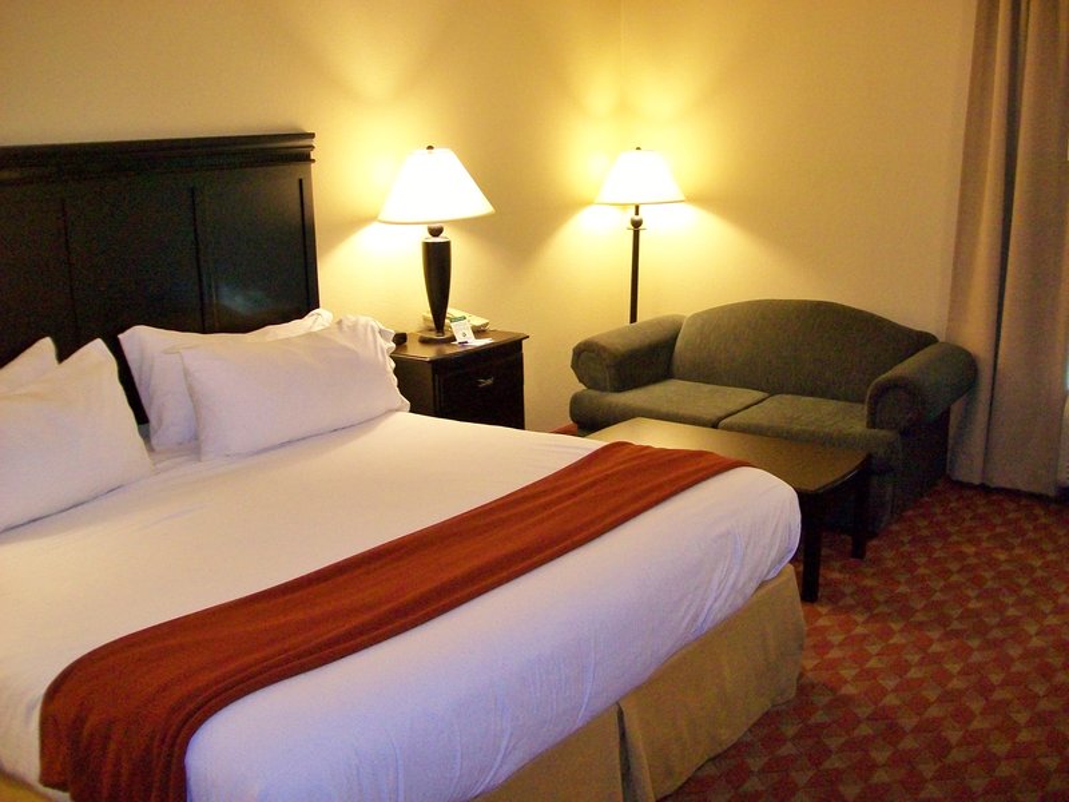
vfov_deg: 39.7
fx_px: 1112
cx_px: 534
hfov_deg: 51.4
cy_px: 401
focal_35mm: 36
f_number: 2.7
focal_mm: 6
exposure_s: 1/30
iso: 200
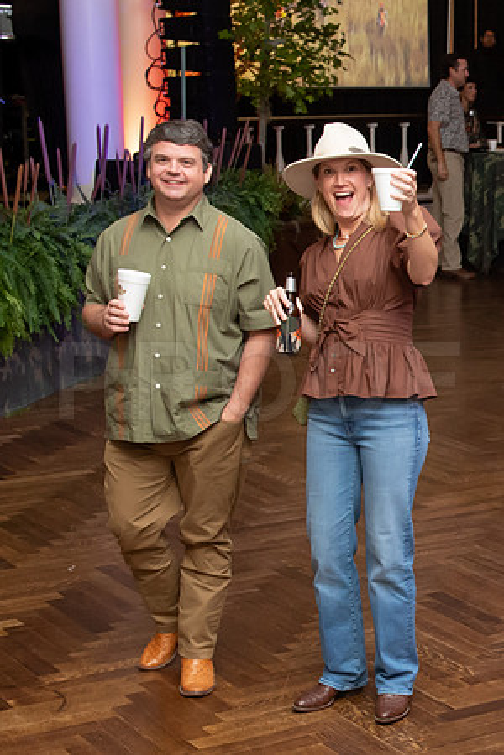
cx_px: 689
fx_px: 1723
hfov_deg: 15.7
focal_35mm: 82
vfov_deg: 24.6
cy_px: 523
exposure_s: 1/60
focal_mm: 32
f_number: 8
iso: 3200
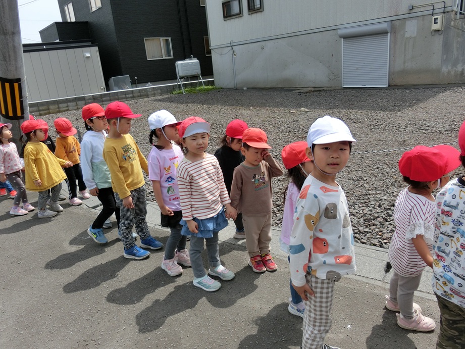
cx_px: 232
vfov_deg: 54.9
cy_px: 174
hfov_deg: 69.4
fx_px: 336
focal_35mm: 25
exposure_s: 1/800
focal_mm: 4.5
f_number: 3.5
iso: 80
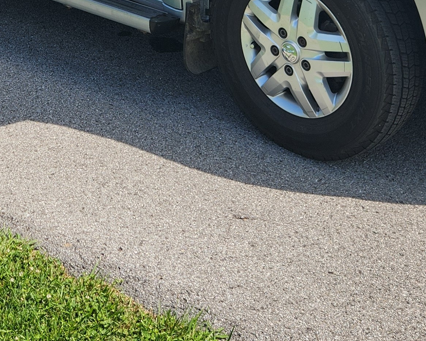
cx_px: 82
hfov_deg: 24.3
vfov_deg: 17.7
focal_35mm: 77
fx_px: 971
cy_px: -180
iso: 20
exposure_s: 1/1024
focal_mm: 5.4
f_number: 1.8
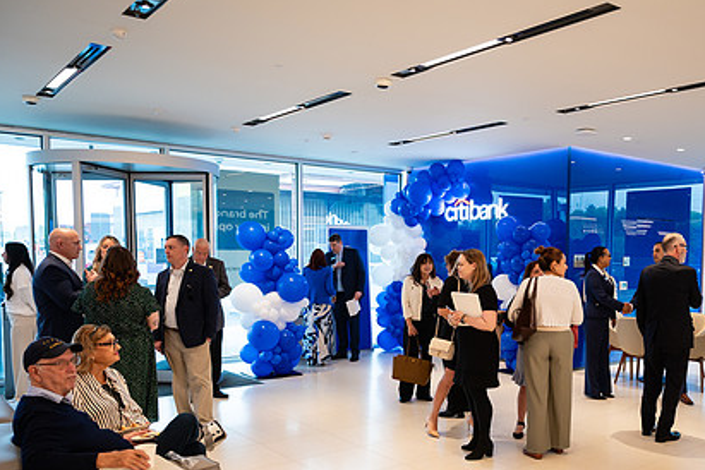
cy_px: 309
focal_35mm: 34
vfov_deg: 38.5
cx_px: 465
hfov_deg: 54.8
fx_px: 666
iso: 640
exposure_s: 1/200
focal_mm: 24
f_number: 3.2
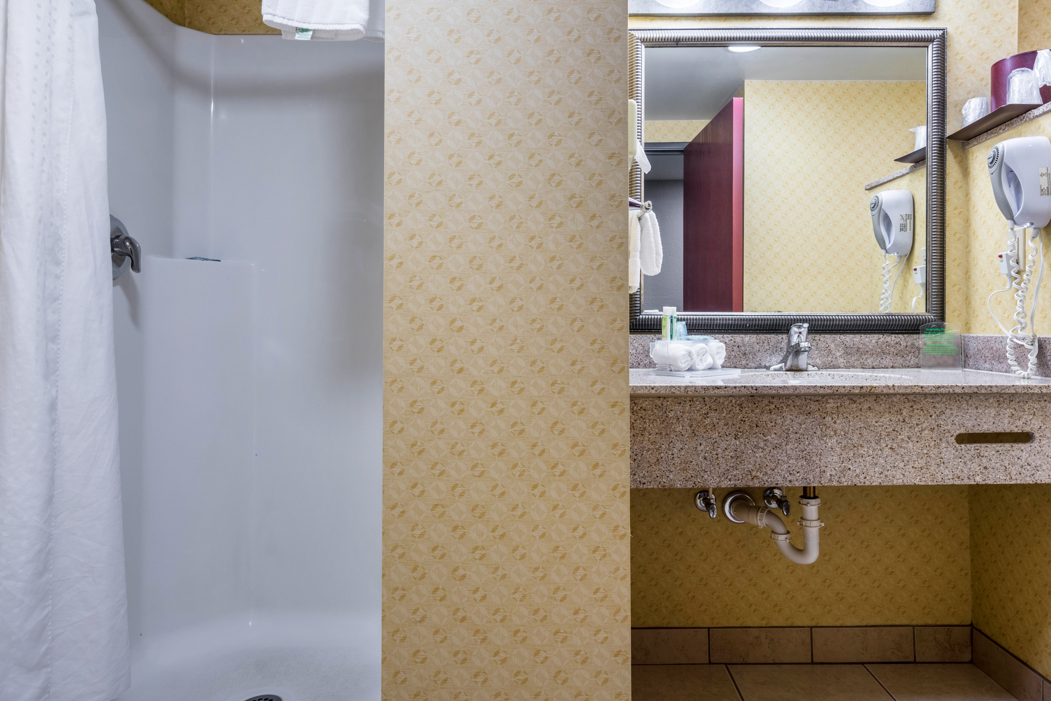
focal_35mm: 24
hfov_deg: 73.6
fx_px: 701
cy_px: 340
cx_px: 561
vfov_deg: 53.1
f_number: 8
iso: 320
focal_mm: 20
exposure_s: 1/80
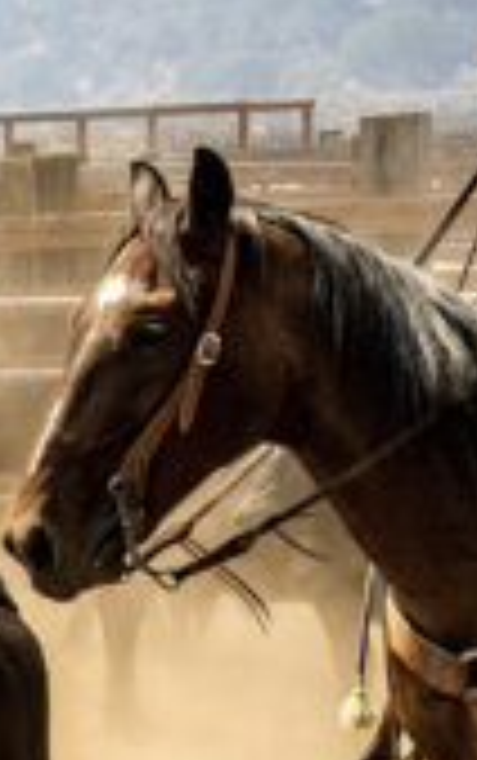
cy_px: 459
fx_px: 2589
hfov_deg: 8.9
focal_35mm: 125
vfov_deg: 16.7
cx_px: -855
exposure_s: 1/1500
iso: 400
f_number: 4.8
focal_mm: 34.5
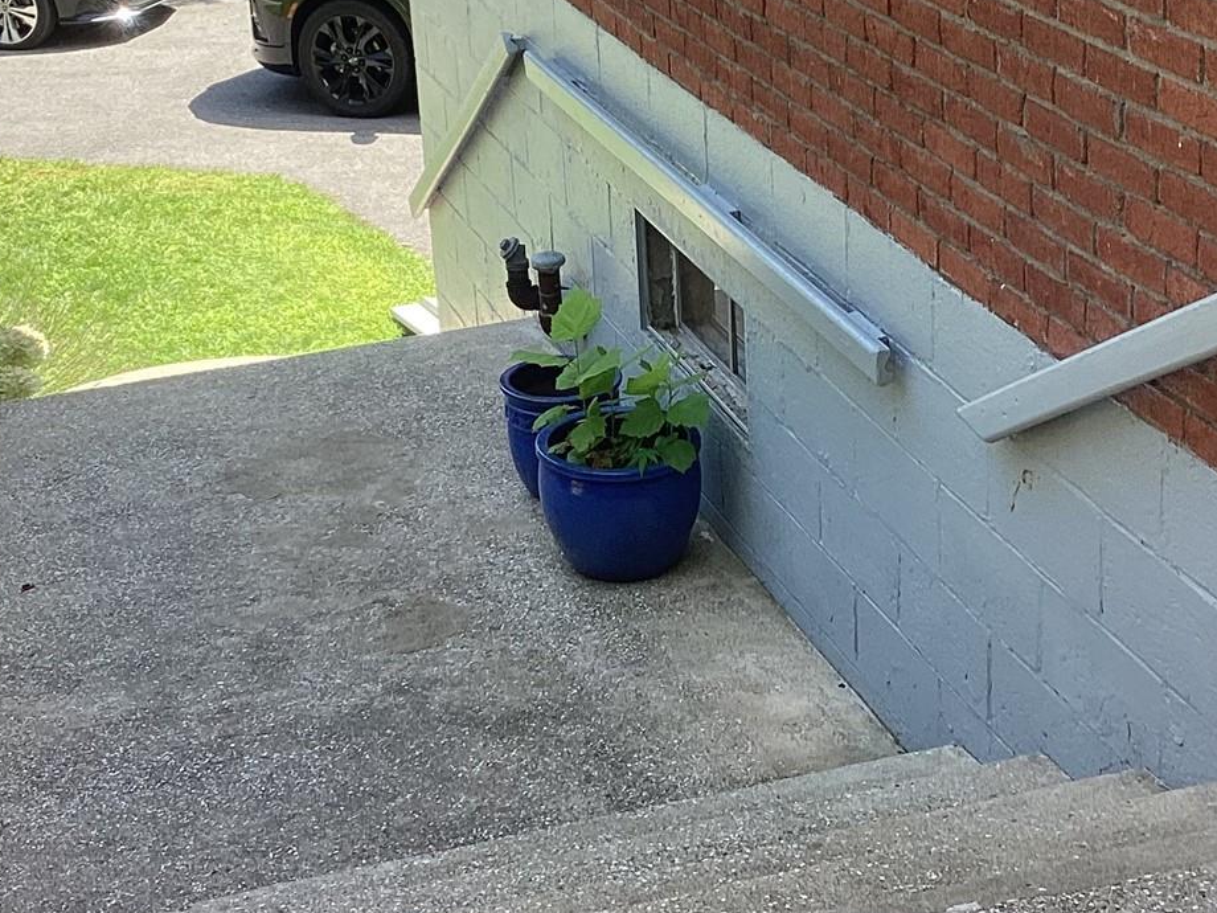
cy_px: 396
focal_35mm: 69
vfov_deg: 21.3
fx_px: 2426
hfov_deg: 28.2
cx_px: 594
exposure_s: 1/193
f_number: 2.4
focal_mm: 3.3
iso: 25
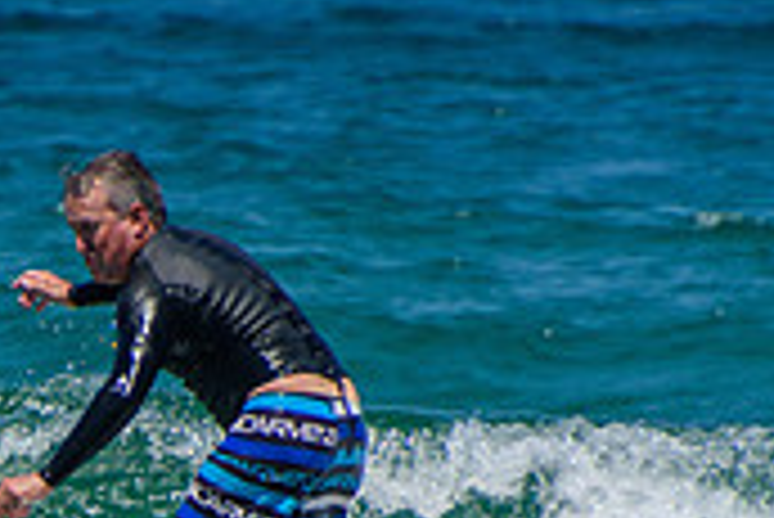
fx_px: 43444
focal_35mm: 2019
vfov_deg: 0.7
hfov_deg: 1.0
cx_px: -148
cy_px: 727
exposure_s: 1/2000
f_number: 5.6
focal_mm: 400
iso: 250
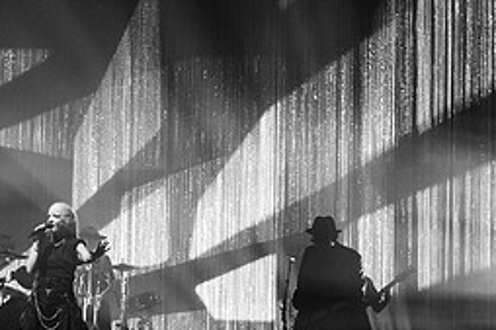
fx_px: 2203
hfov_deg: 12.8
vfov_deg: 8.6
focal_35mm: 160
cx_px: 135
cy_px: 144
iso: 2500
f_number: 3.2
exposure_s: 1/320
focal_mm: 70
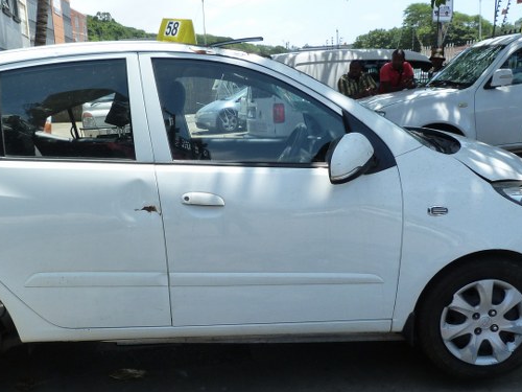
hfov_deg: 46.7
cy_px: 222
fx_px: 603
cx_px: 226
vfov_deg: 35.9
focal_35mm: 40
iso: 125
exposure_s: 1/200
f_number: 5
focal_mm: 4.5
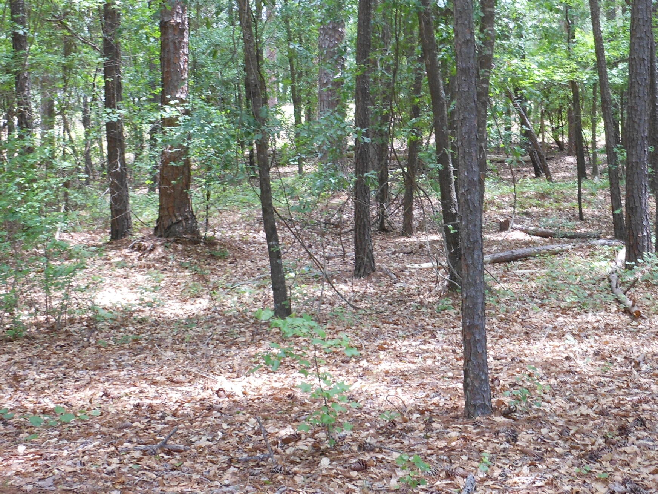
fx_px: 1274
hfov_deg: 28.7
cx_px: 451
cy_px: 95
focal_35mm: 67
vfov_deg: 21.6
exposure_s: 1/30
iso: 100
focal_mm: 6.9
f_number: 4.3
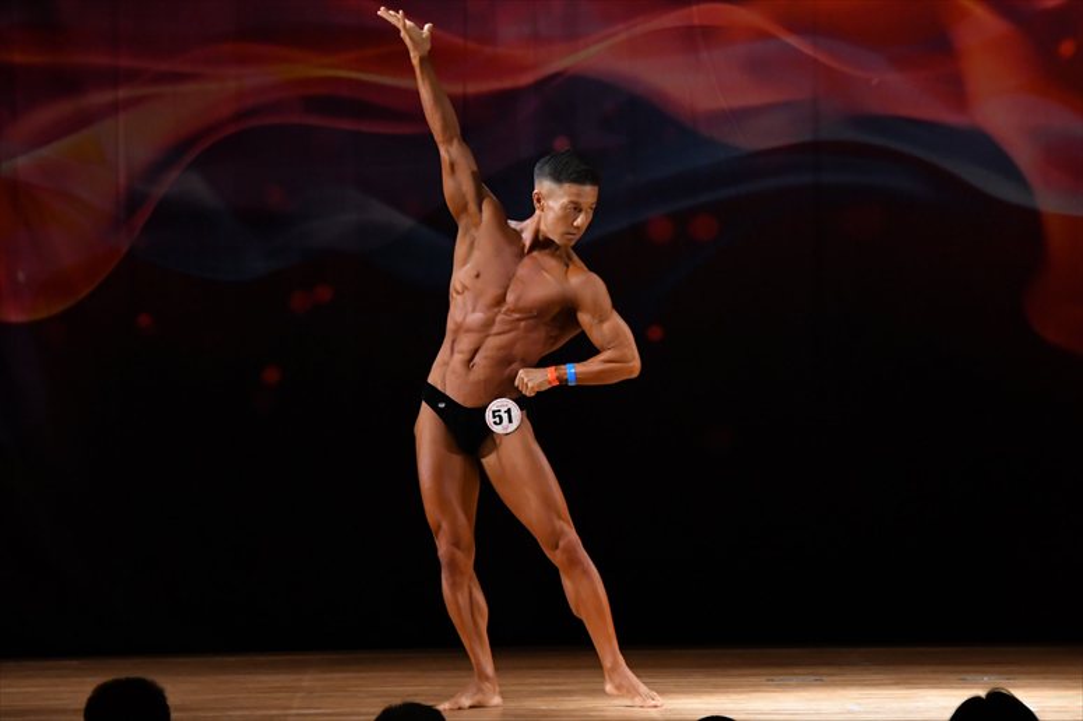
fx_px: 6766
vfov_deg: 6.1
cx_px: 542
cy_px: 360
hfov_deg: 9.2
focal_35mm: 225
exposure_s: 1/400
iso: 4000
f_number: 5.6
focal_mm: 150
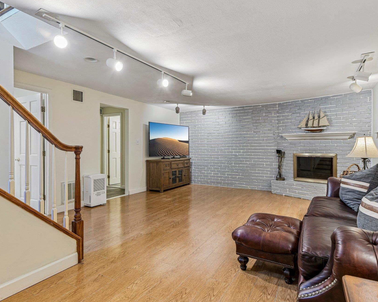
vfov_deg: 68.1
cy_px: 151
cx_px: 194
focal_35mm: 20
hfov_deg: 80.4
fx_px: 224
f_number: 9
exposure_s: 1/2.5
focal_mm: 17
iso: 250
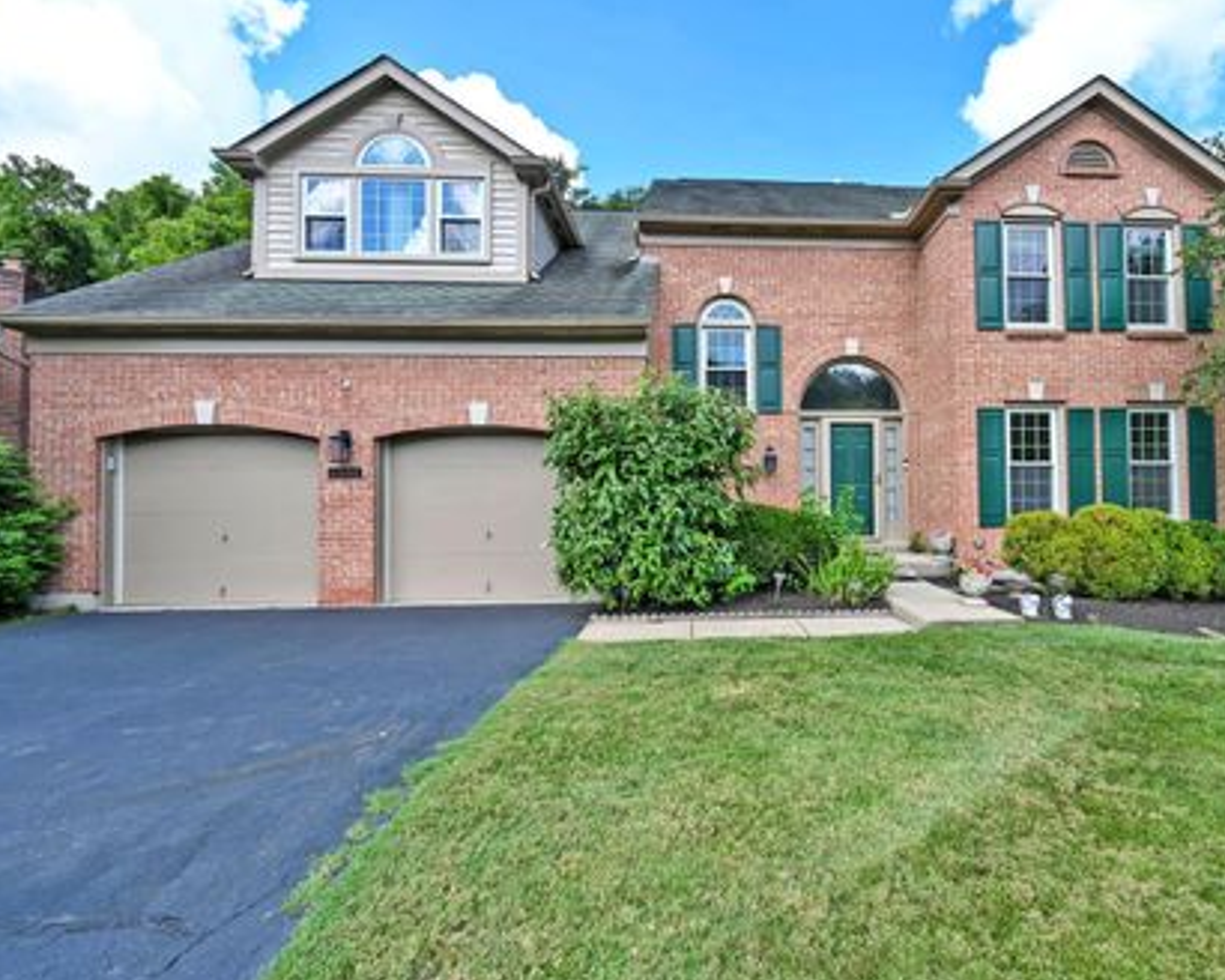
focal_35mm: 16
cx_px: 717
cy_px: 491
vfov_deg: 80.4
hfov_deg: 92.2
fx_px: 580
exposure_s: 1/250
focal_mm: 14
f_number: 5.6
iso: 125
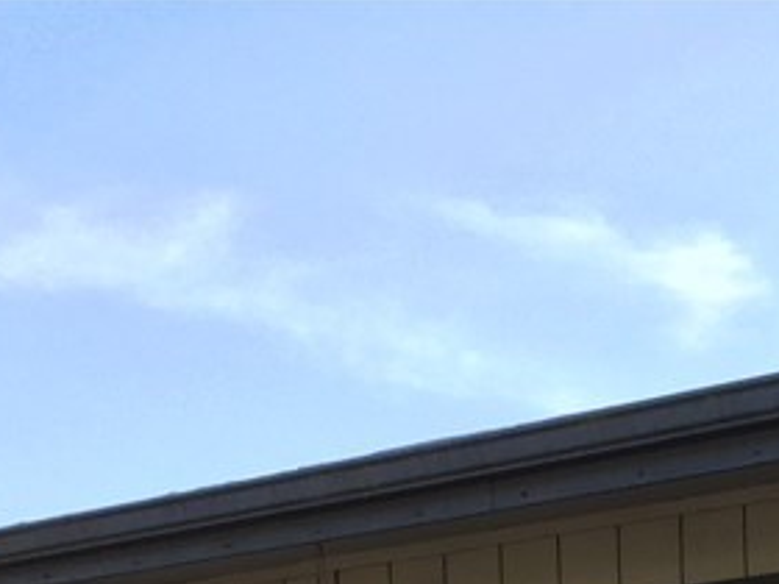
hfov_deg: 17.6
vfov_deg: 12.7
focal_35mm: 106
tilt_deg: -0.7
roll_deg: +0.0
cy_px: 1062
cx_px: 943
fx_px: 2385
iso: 32
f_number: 2.2
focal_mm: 4.15
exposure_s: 1/549
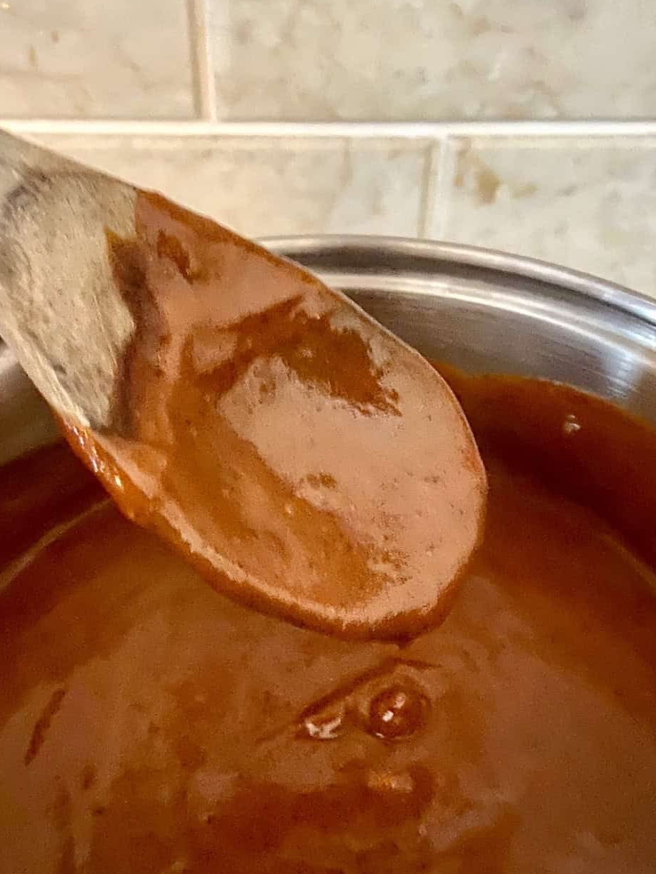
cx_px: 262
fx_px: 859
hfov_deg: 41.6
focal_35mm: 34
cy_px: 552
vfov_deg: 53.3
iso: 500
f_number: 1.8
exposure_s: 1/9
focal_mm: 4.2
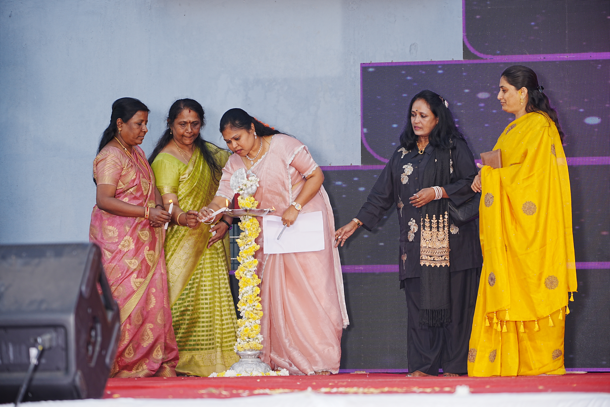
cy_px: 204
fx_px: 1779
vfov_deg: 13.0
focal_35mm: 105
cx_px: 305
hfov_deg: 19.5
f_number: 4.5
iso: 160
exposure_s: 1/125
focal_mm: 105
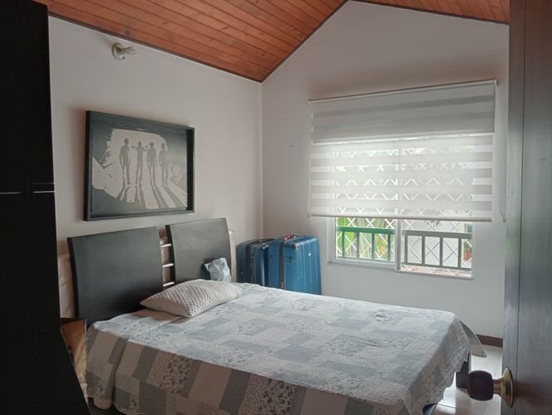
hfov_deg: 63.4
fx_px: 447
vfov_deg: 49.9
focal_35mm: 28
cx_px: 276
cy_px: 208
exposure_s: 1/100
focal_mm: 3.98
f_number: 1.8
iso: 131
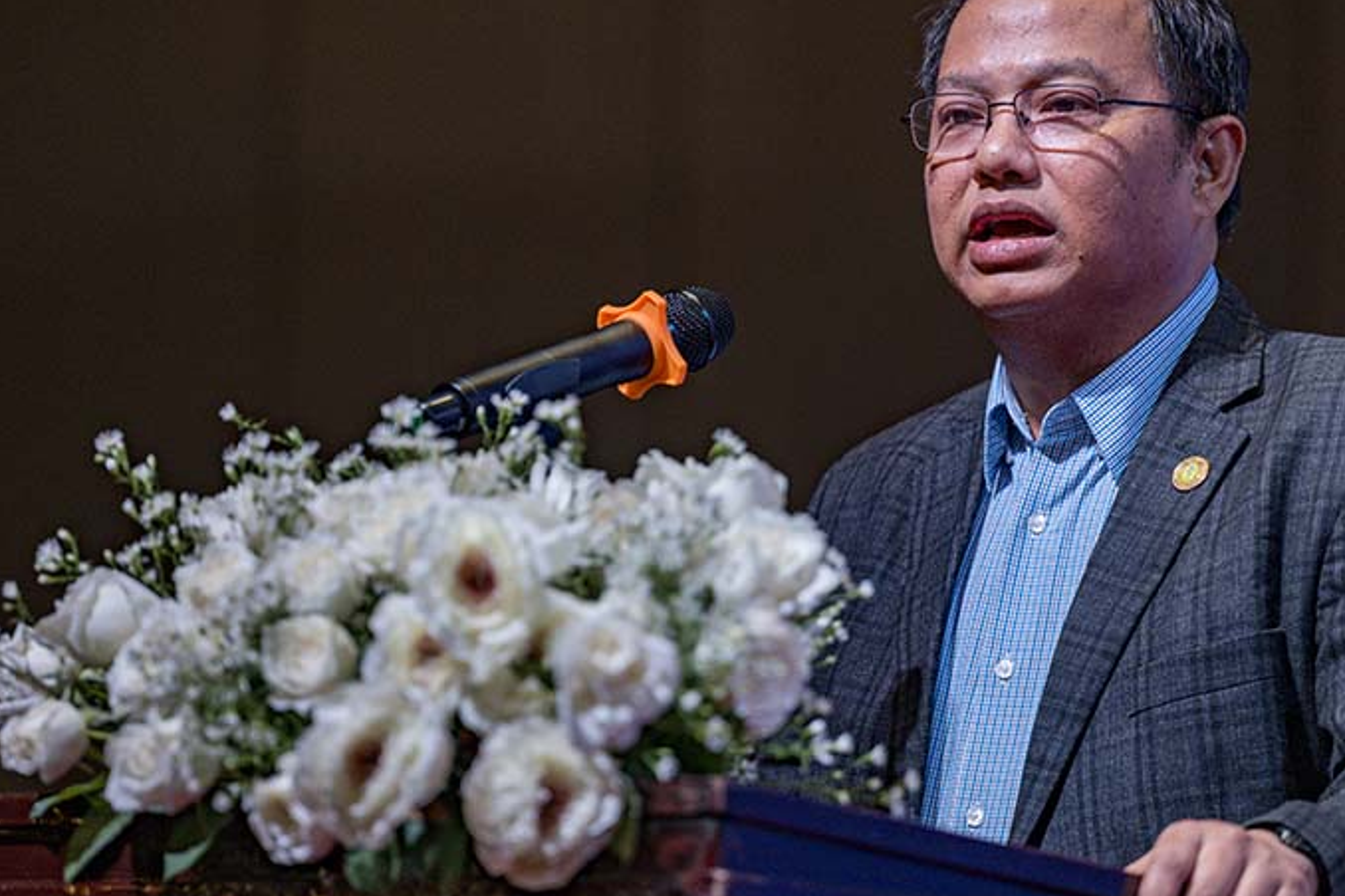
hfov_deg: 7.7
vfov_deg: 5.1
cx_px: 682
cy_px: 470
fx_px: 10049
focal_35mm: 269
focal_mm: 190
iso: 1000
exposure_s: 1/200
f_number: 2.8
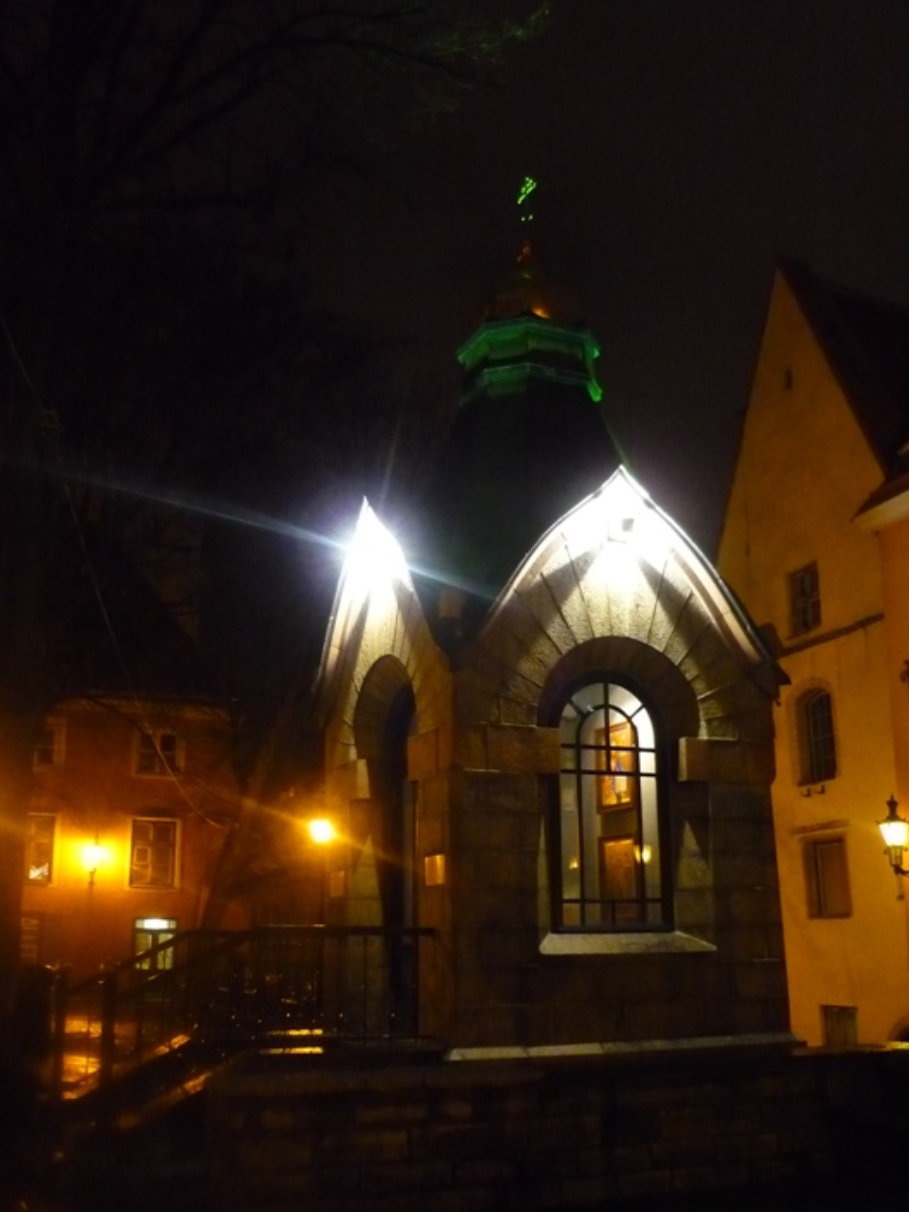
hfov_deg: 39.6
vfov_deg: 51.3
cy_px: 652
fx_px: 1260
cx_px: 480
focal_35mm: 36
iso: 800
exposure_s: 1/10
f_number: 2.8
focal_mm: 5.5
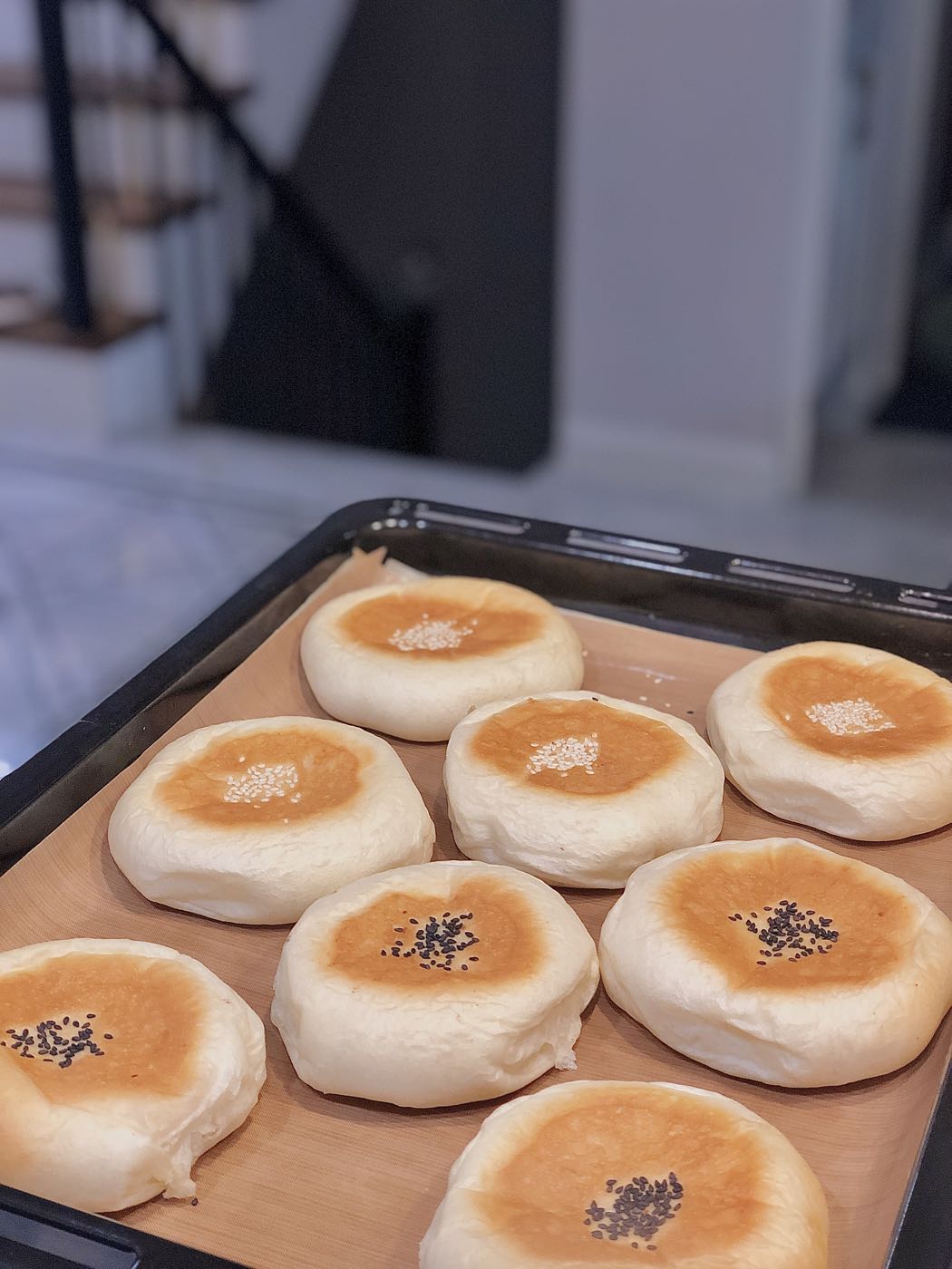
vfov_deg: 36.8
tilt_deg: -26.3
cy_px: 634
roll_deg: -0.7
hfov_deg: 28.0
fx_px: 1907
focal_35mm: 52
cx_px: 476
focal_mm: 6
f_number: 2.4
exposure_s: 1/40
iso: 100
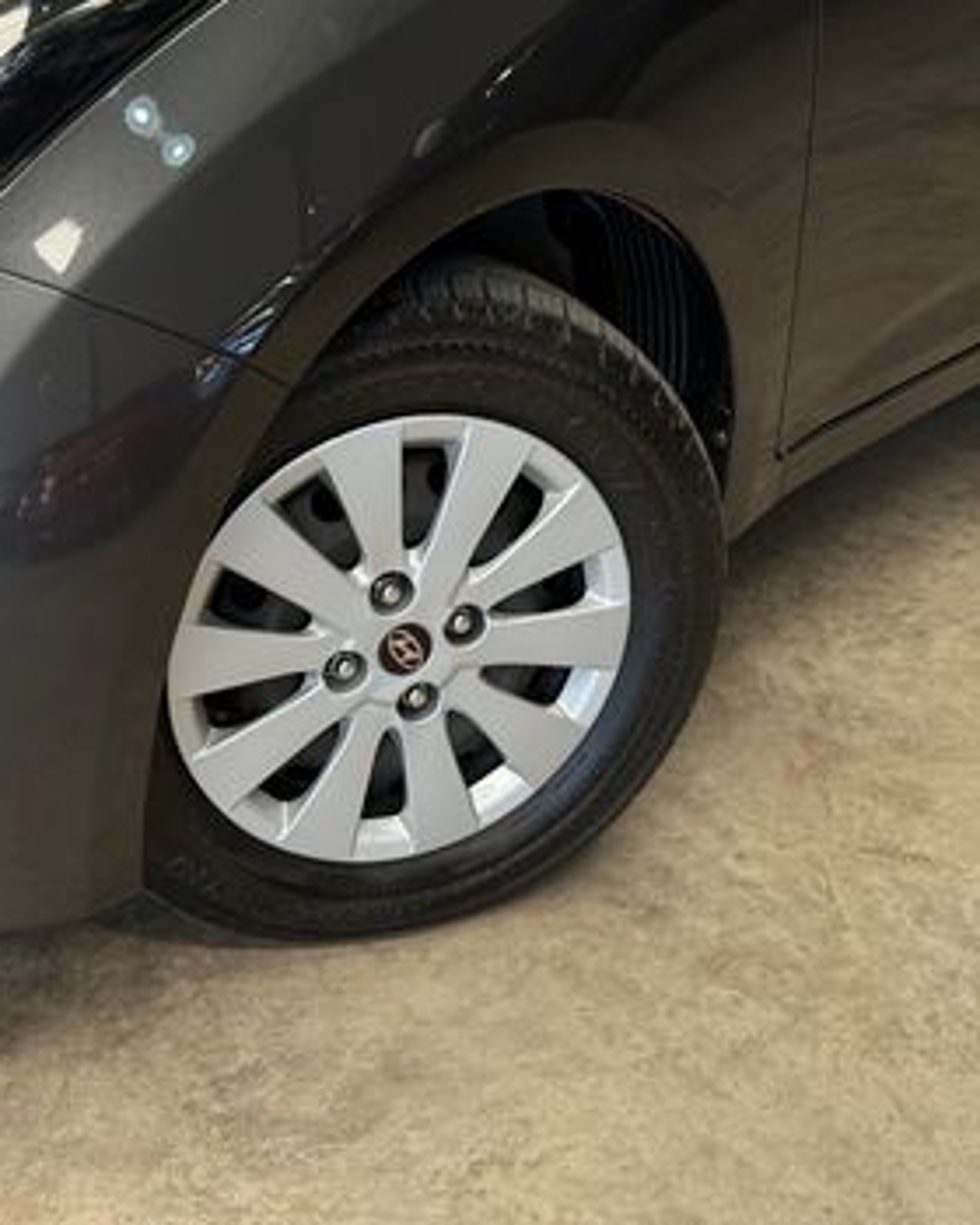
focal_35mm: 63
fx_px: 2284
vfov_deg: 30.0
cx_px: 301
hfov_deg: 24.1
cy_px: 609
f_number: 1.78
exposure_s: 1/182
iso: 100
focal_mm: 6.76
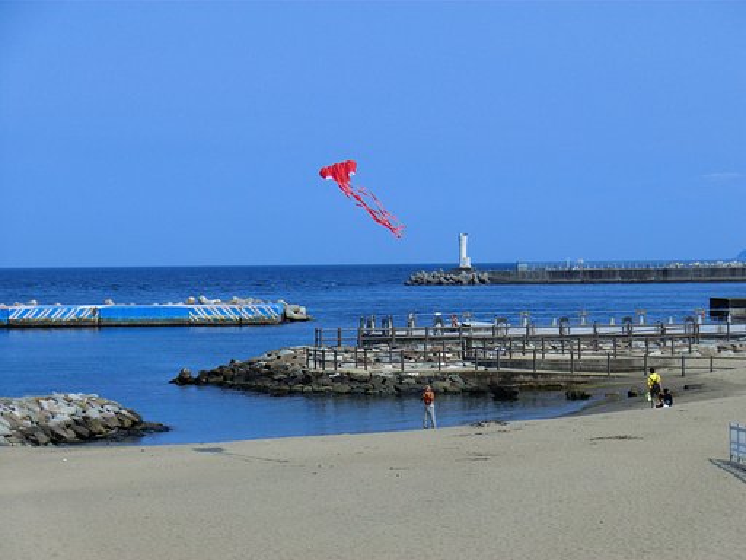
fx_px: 1918
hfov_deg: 22.0
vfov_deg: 16.6
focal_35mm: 89
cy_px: 280
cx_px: 373
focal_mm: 16
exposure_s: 1/640
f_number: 4.8
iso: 64
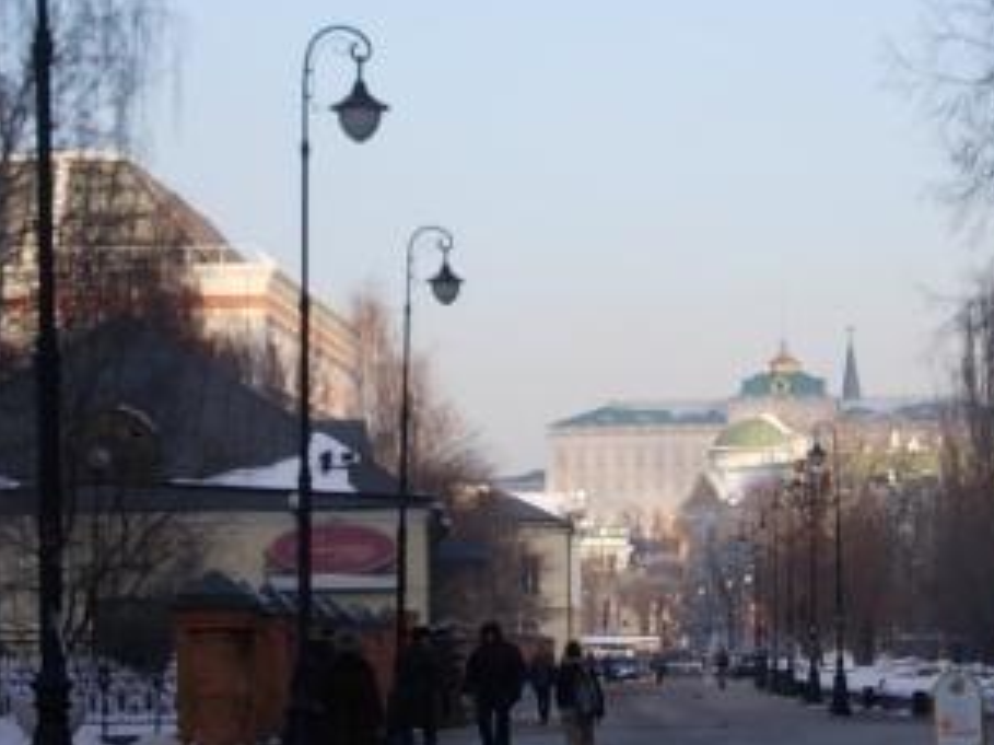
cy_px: 305
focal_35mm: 167
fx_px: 4794
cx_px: 728
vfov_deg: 8.9
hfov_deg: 11.8
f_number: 5.8
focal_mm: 16
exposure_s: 1/160
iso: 80
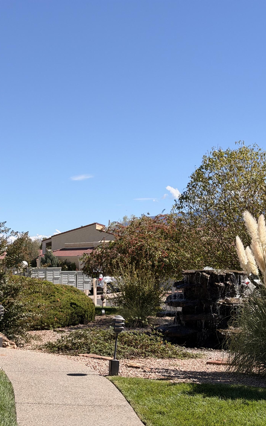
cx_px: 64
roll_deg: +0.3
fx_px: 789
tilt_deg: +3.1
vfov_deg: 30.2
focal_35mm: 68
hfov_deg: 19.0
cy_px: 213
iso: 64
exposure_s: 1/4587
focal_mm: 6.76
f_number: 1.78
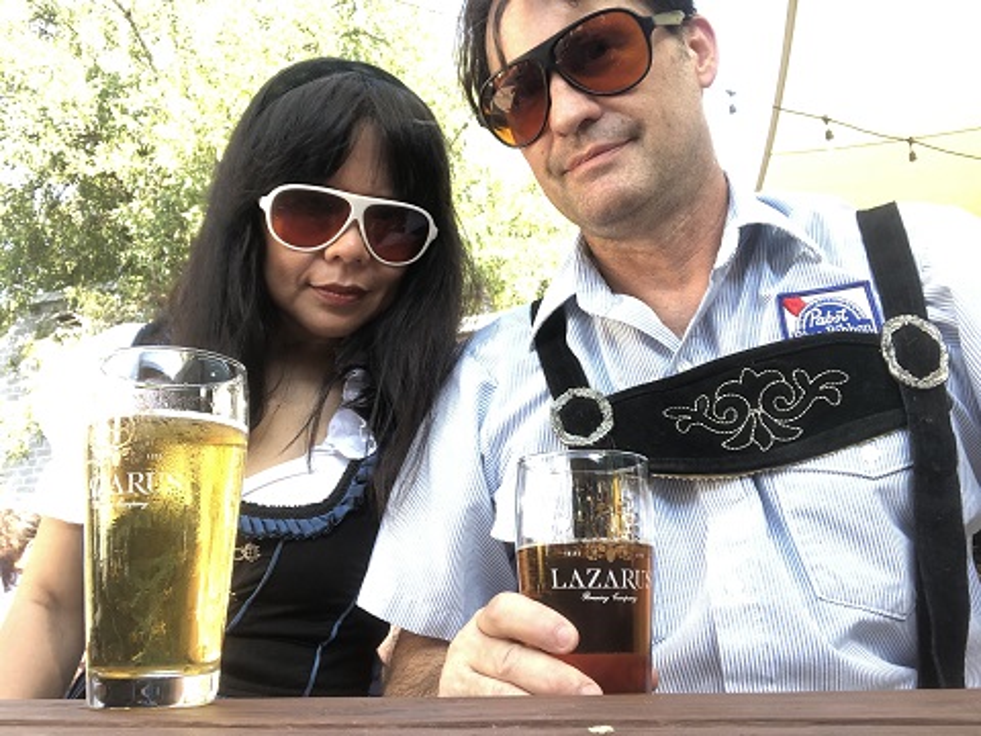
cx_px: 490
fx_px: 907
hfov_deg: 56.8
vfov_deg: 44.2
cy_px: 368
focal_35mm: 32
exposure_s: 1/120
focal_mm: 2.87
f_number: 2.2
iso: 64
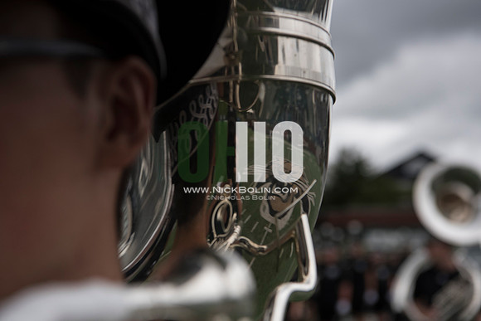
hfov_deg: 28.8
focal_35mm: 70
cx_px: 240
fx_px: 935
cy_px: 160
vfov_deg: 19.5
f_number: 5.6
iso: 640
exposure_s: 1/3200
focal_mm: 70
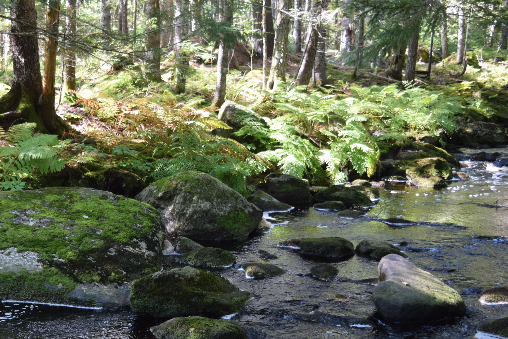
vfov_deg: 22.1
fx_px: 861
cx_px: 118
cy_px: 239
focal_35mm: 61
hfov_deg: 32.2
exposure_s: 1/80
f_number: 4.2
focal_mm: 26
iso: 400
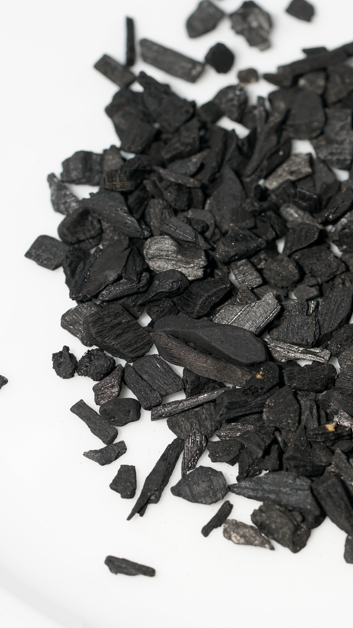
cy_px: 315
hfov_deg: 8.3
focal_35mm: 146
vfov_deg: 14.7
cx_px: 359
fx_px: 2429
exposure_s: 1/200
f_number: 8
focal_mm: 90
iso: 100
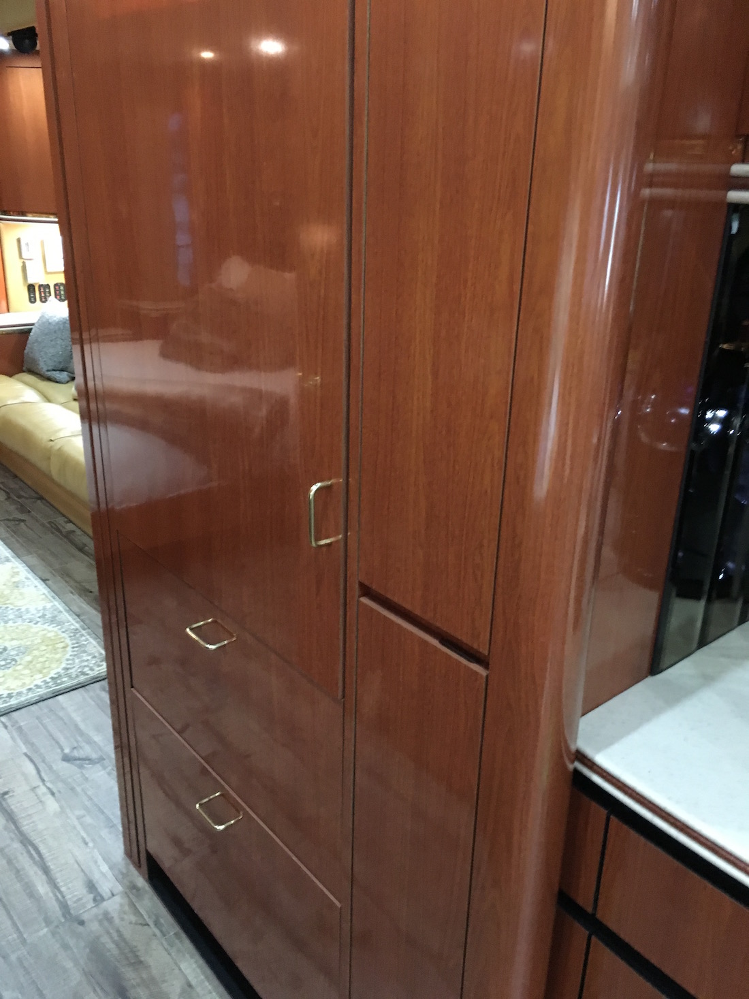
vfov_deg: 61.7
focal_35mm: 29
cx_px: 374
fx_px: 837
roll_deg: +0.1
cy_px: 500
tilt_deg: -20.6
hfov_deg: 48.2
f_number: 2.2
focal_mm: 4.15
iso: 400
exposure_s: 1/15
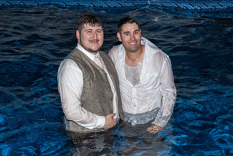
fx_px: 425
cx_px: 133
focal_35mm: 66
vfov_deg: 20.7
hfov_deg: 30.6
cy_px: 104
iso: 2000
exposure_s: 1/100
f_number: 6.3
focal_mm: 31
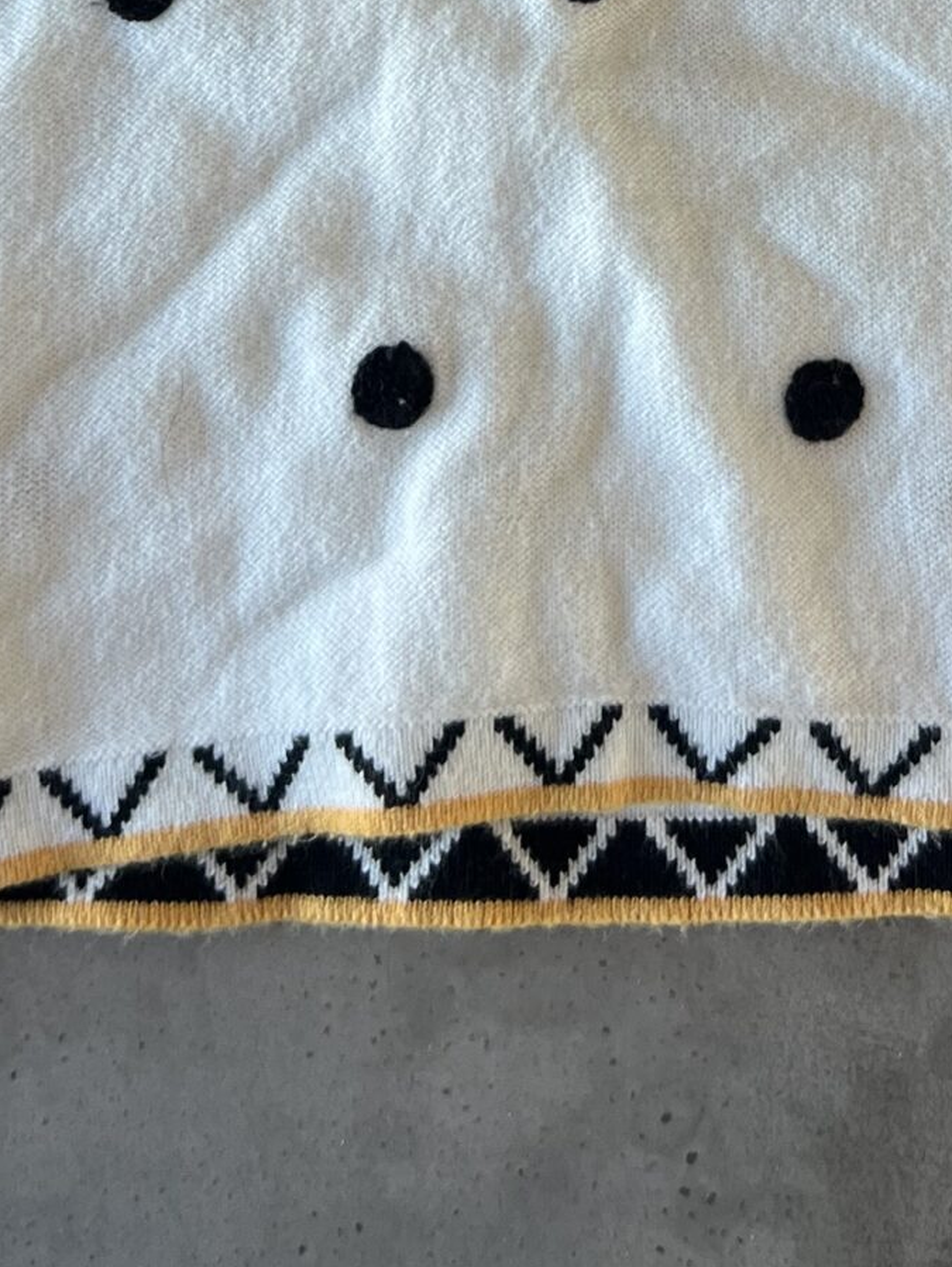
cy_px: -354
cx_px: 621
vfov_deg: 23.4
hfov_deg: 19.9
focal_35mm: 74
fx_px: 2712
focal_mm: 5.7
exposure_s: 1/120
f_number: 1.5
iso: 64
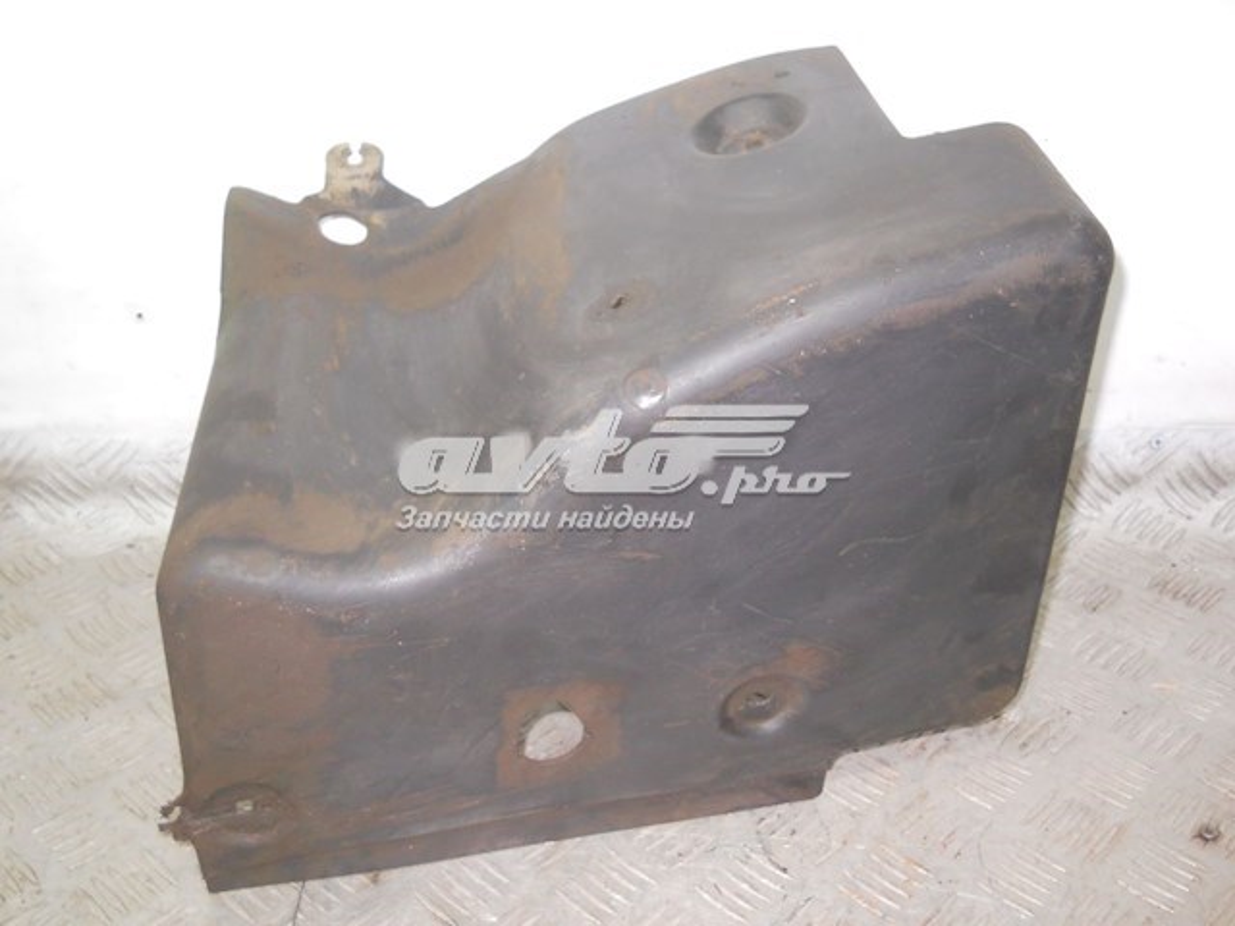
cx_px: 618
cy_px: 463
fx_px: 1463
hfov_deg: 45.8
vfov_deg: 35.1
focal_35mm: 41
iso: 200
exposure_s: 1/30
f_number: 3.1
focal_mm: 6.72
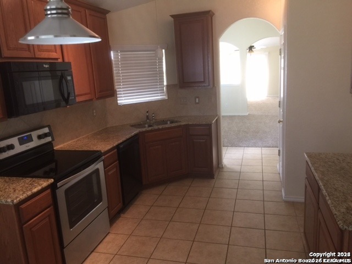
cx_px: 176
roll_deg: +2.9
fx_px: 295
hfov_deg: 61.7
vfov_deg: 48.2
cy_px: 132
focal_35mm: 29
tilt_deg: -11.2
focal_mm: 4.15
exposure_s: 1/15
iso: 50
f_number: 2.2
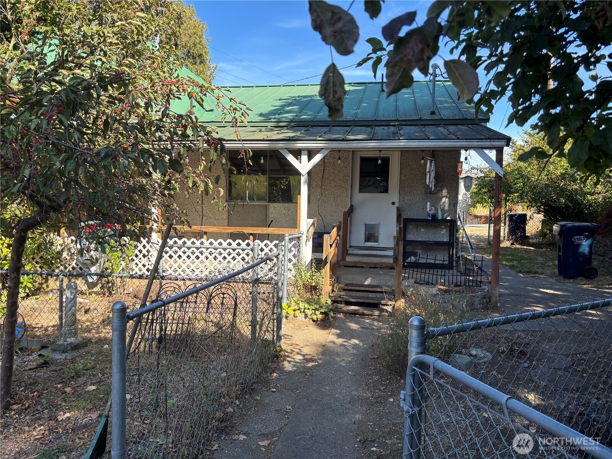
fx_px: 460
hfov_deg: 67.3
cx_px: 306
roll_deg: -1.9
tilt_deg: -2.7
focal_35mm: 26
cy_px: 230
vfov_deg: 53.1
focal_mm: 5.96
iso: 50
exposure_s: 1/758
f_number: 1.6
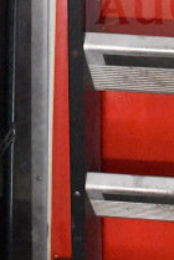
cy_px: -63
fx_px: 853
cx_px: 225
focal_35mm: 118
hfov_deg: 11.4
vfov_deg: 16.5
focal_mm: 18
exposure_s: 1/30
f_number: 3.5
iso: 10000
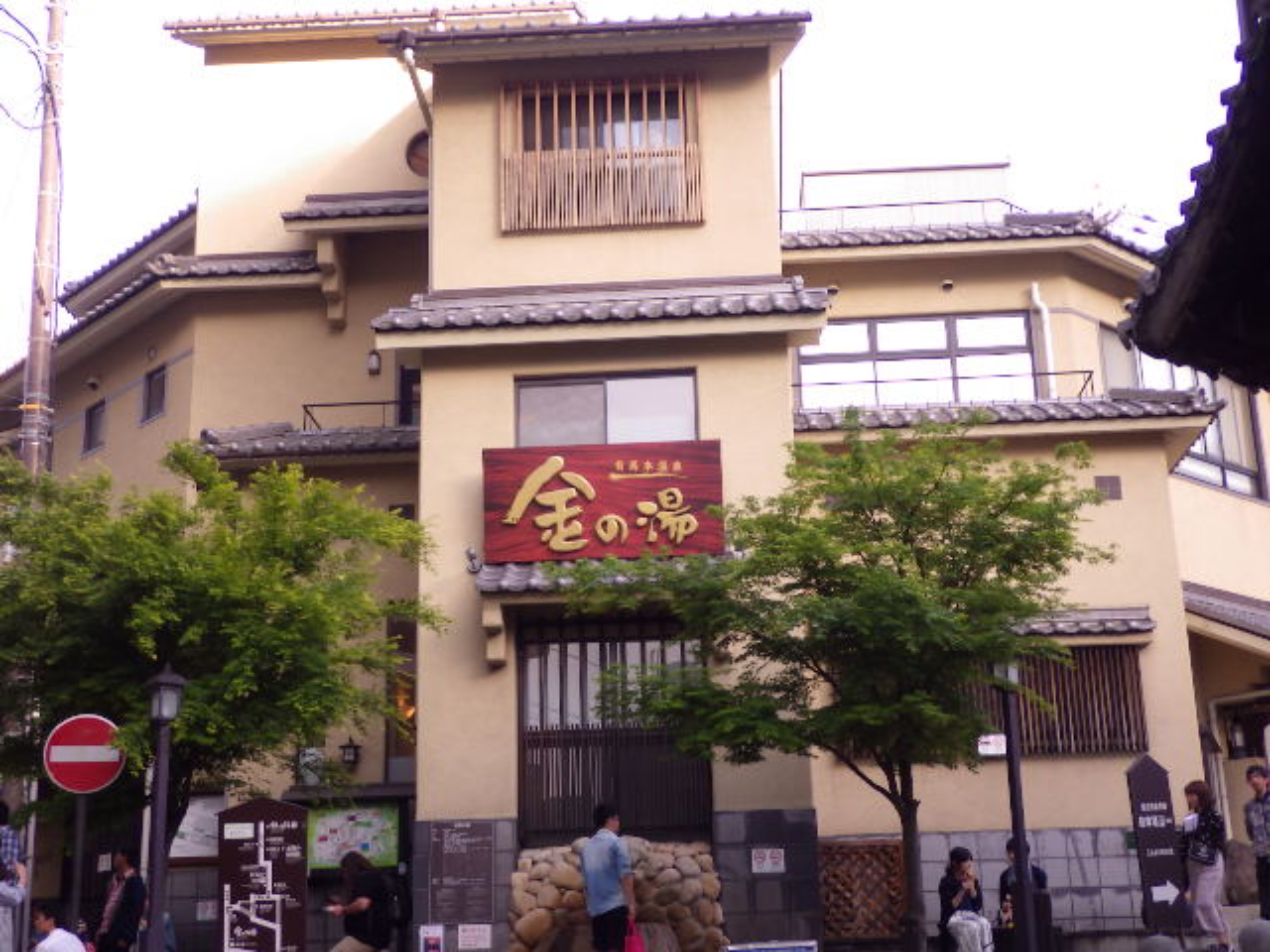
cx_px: 635
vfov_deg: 30.9
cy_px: 476
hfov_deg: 40.4
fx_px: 1724
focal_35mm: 47
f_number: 4.2
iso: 125
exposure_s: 1/100
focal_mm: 8.4
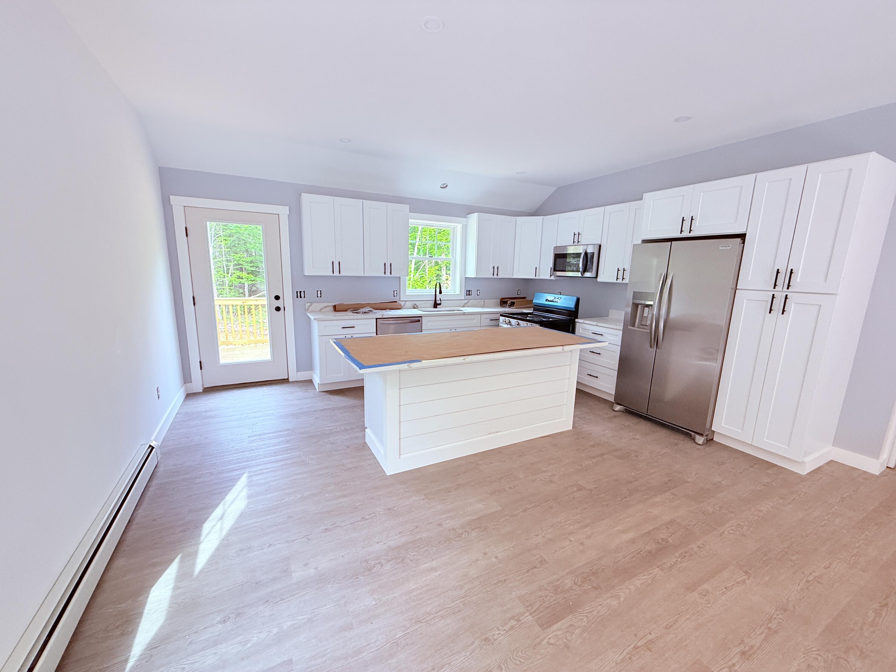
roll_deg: -2.2
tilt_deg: -10.8
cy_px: 336
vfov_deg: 85.7
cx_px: 448
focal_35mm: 14
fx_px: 362
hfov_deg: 102.1
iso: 100
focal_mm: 2.22
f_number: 2.2
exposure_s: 1/99
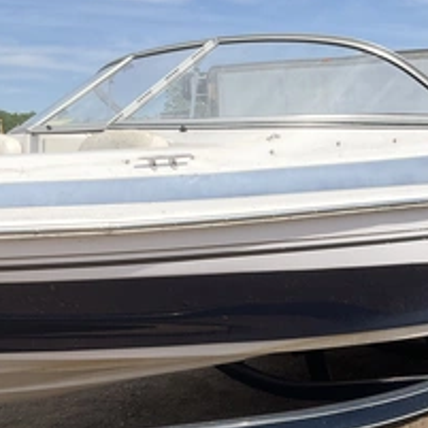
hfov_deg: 33.3
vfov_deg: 32.9
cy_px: 309
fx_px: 713
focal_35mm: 51
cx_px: 251
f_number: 1.8
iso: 25
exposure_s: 1/1675
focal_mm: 3
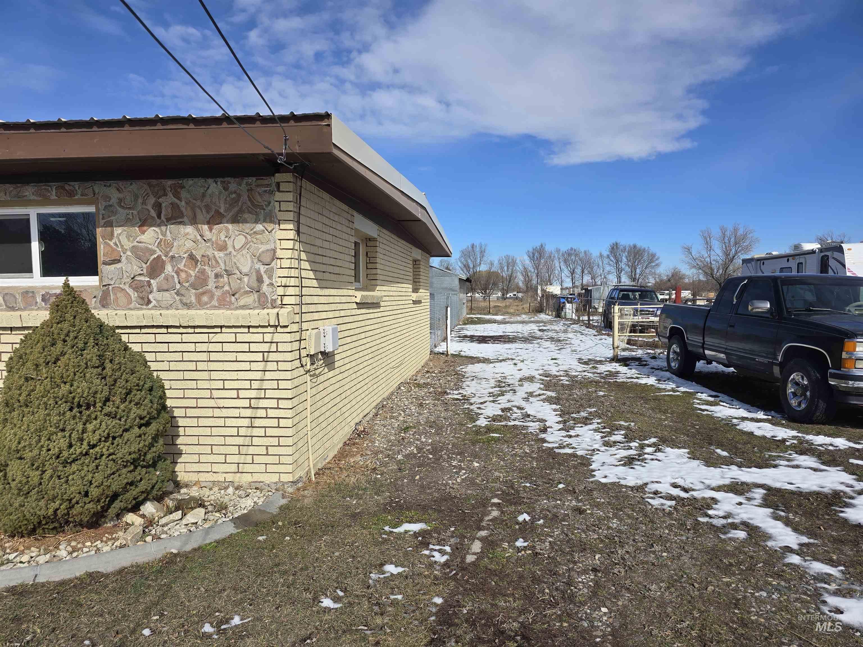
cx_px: 432
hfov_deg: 73.9
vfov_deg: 58.9
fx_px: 573
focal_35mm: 23
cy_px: 324
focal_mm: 6.3
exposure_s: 1/1554
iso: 12
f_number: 1.7
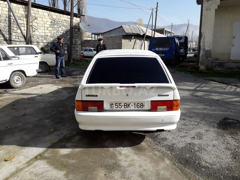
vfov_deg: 51.4
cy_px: 90
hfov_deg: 65.3
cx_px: 120
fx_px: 187
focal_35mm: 27
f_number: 1.9
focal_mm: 3.6
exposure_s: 1/1145
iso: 40
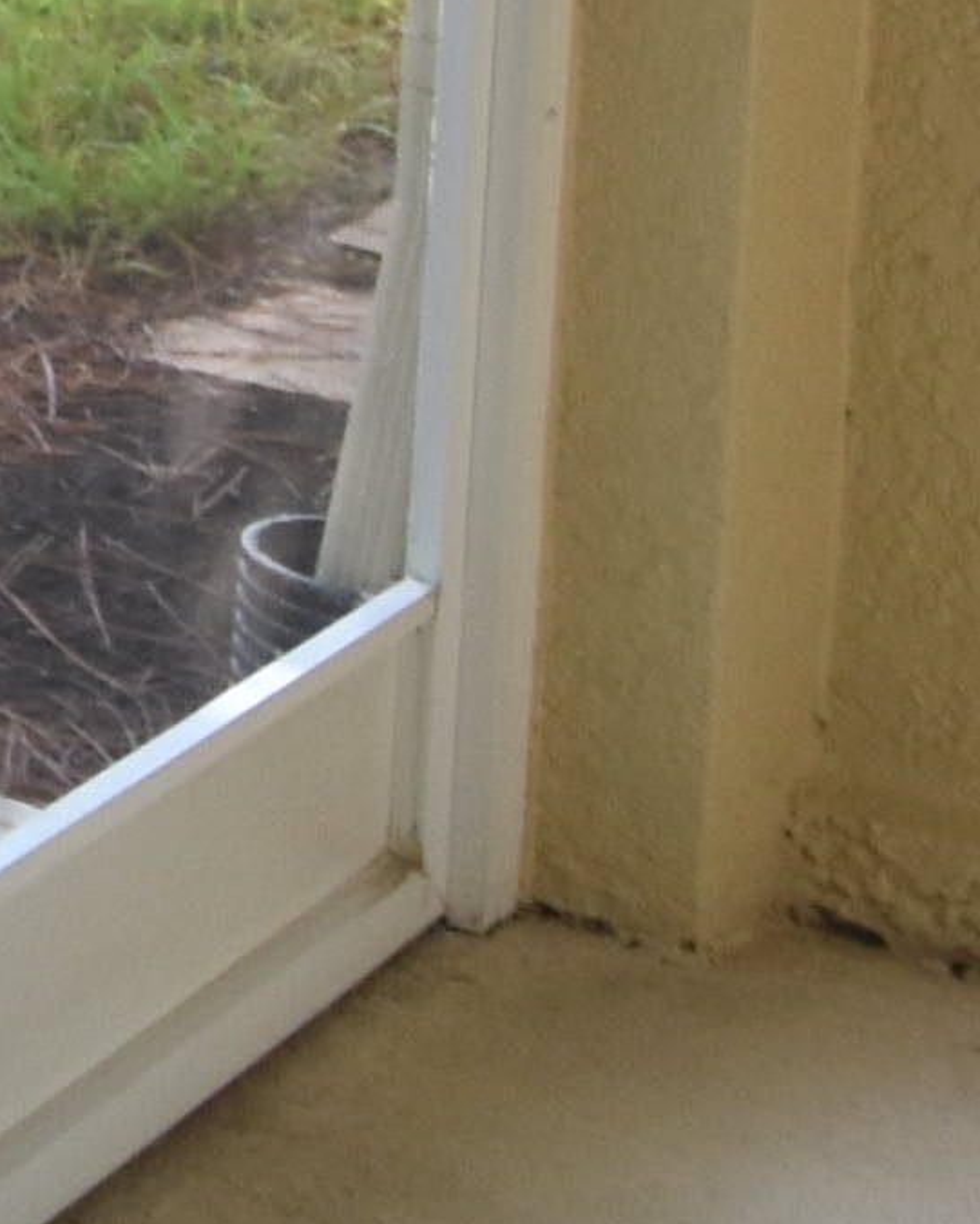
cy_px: -1028
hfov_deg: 10.6
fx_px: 4531
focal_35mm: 125
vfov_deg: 13.6
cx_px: -1351
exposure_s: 1/125
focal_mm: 10
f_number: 5.6
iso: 400
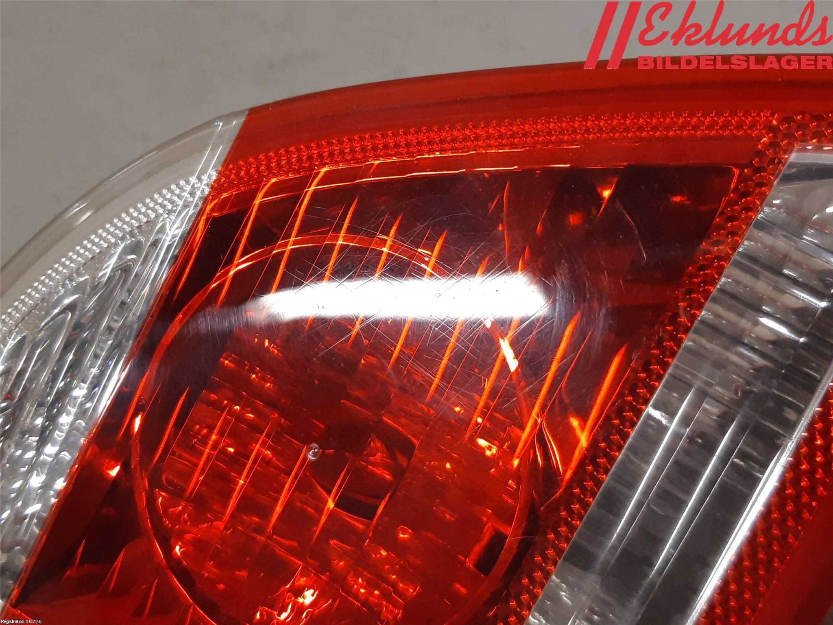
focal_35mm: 26
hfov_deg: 67.3
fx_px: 626
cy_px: 312
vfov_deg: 53.1
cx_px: 416
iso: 100
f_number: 1.7
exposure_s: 1/50
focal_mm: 3.93
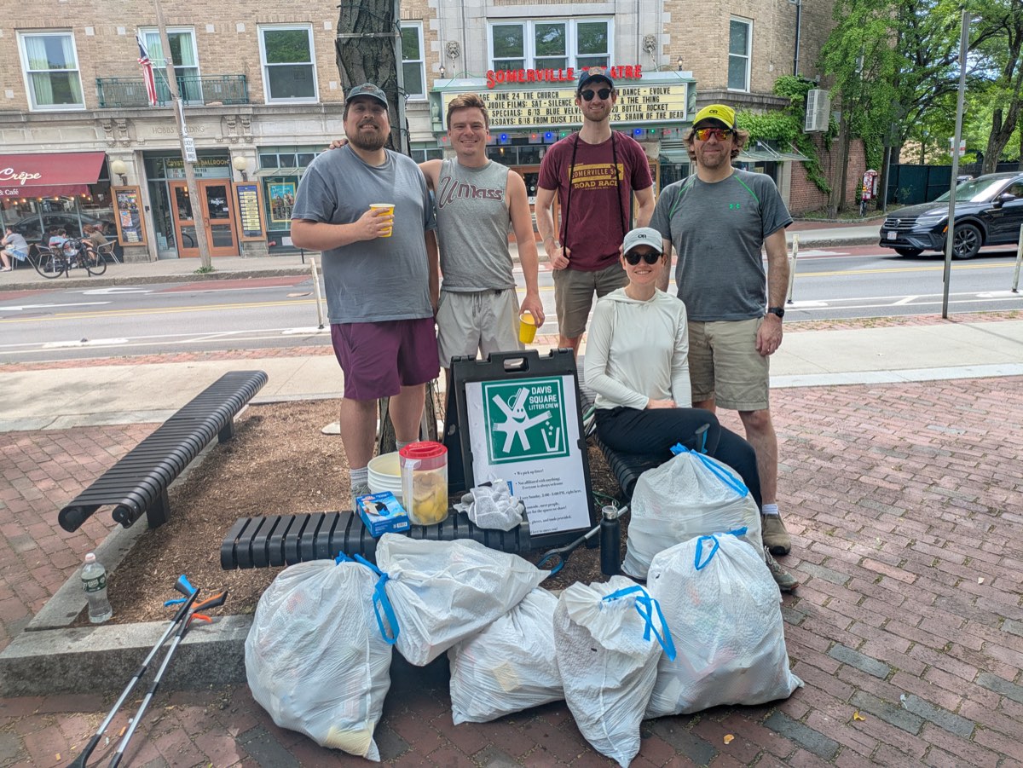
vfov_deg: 54.9
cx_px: 512
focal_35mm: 25
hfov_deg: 69.4
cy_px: 384
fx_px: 739
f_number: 1.89
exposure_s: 1/464
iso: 45
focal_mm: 5.43
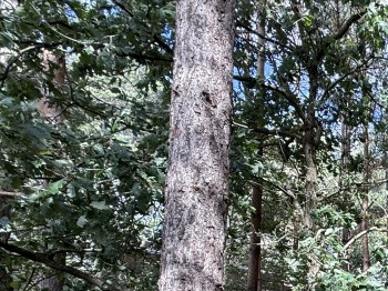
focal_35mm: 41
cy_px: 384
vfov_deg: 28.4
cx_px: 520
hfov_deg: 32.5
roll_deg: -0.8
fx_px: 459
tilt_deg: +0.4
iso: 50
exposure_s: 1/138
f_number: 2.2
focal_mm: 2.22
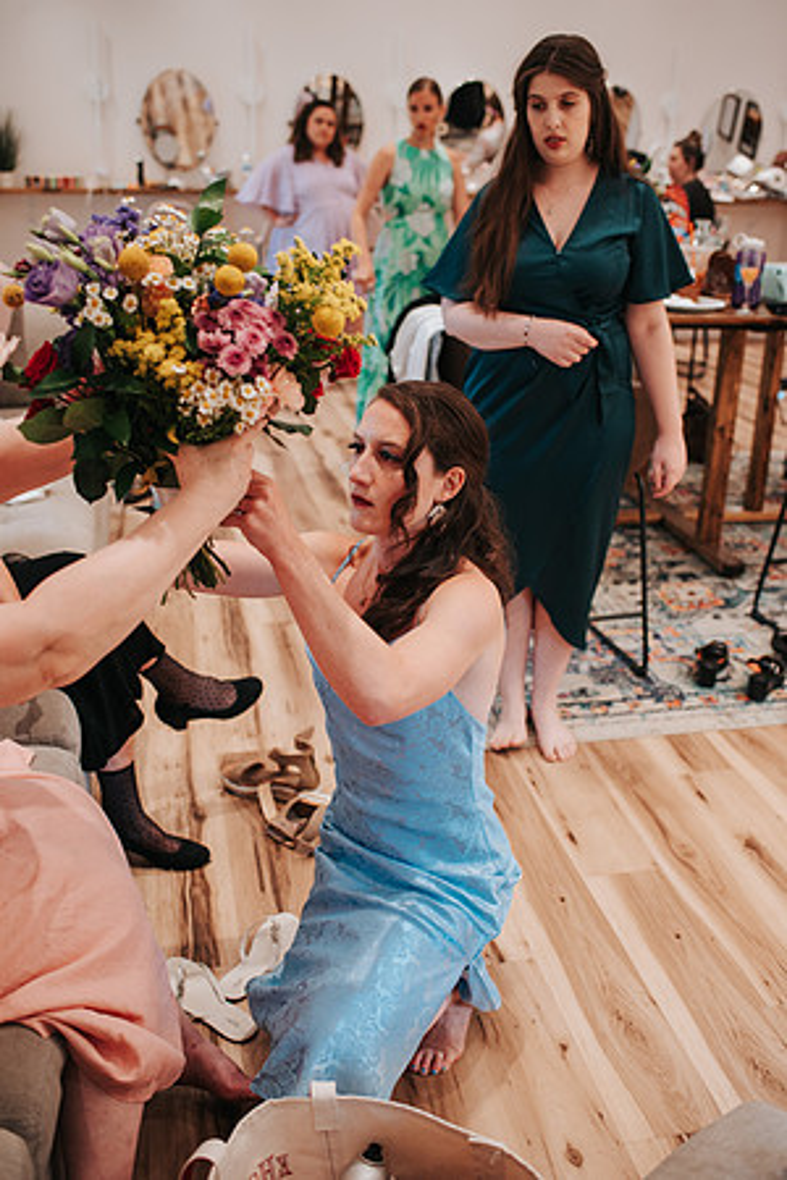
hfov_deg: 37.9
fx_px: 1148
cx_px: 394
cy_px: 590
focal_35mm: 35
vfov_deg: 54.4
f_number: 2.8
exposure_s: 1/125
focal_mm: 35
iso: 800
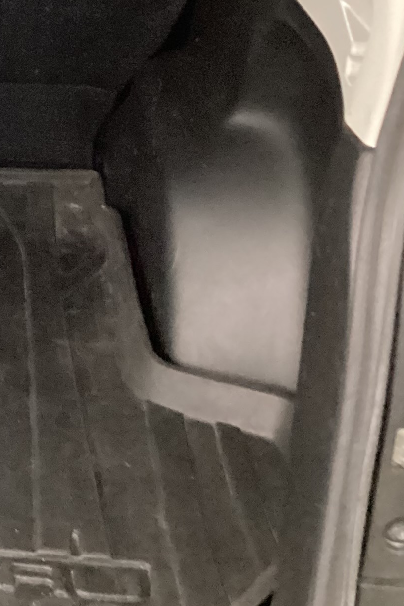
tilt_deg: -22.5
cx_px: -370
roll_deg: +1.1
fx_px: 1448
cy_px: 91
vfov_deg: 23.2
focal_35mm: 86
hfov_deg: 13.8
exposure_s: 1/17
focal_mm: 3.3
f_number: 2.4
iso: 640
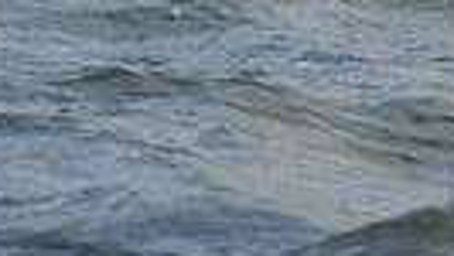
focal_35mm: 914
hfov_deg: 2.4
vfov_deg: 1.3
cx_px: 285
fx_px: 11010
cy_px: -703
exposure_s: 1/800
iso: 250
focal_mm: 200
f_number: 10
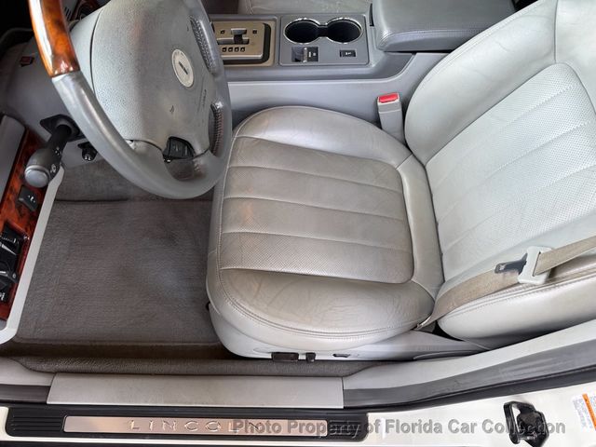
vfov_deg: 56.8
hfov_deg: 71.6
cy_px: 224
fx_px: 413
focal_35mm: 24
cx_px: 298
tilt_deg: -61.9
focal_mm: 6.76
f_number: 1.78
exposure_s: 1/121
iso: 100
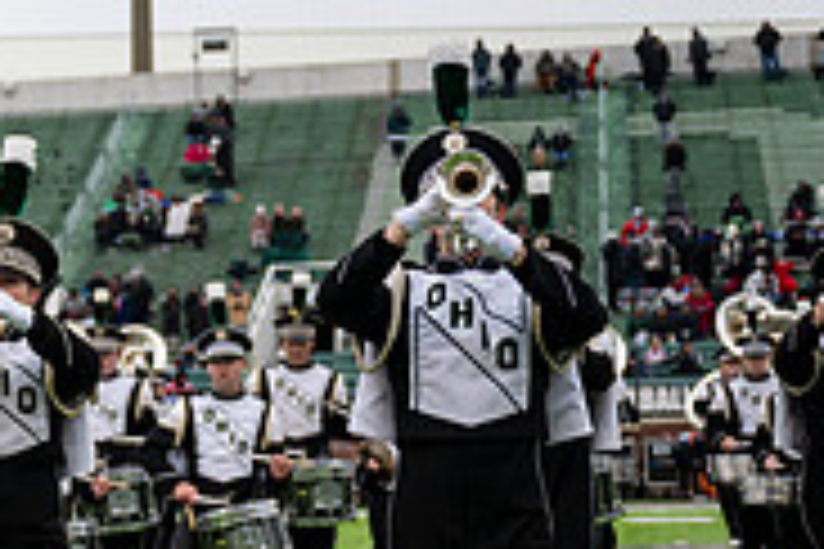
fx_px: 3044
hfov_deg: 14.4
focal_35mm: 133
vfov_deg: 10.3
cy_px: 367
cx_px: -419
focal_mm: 42
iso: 100
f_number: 2.8
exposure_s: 1/500
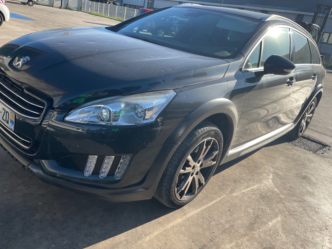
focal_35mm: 28
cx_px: 155
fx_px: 269
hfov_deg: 63.4
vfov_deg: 49.7
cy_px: 120
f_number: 1.6
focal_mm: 4.2
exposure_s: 1/1667
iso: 32
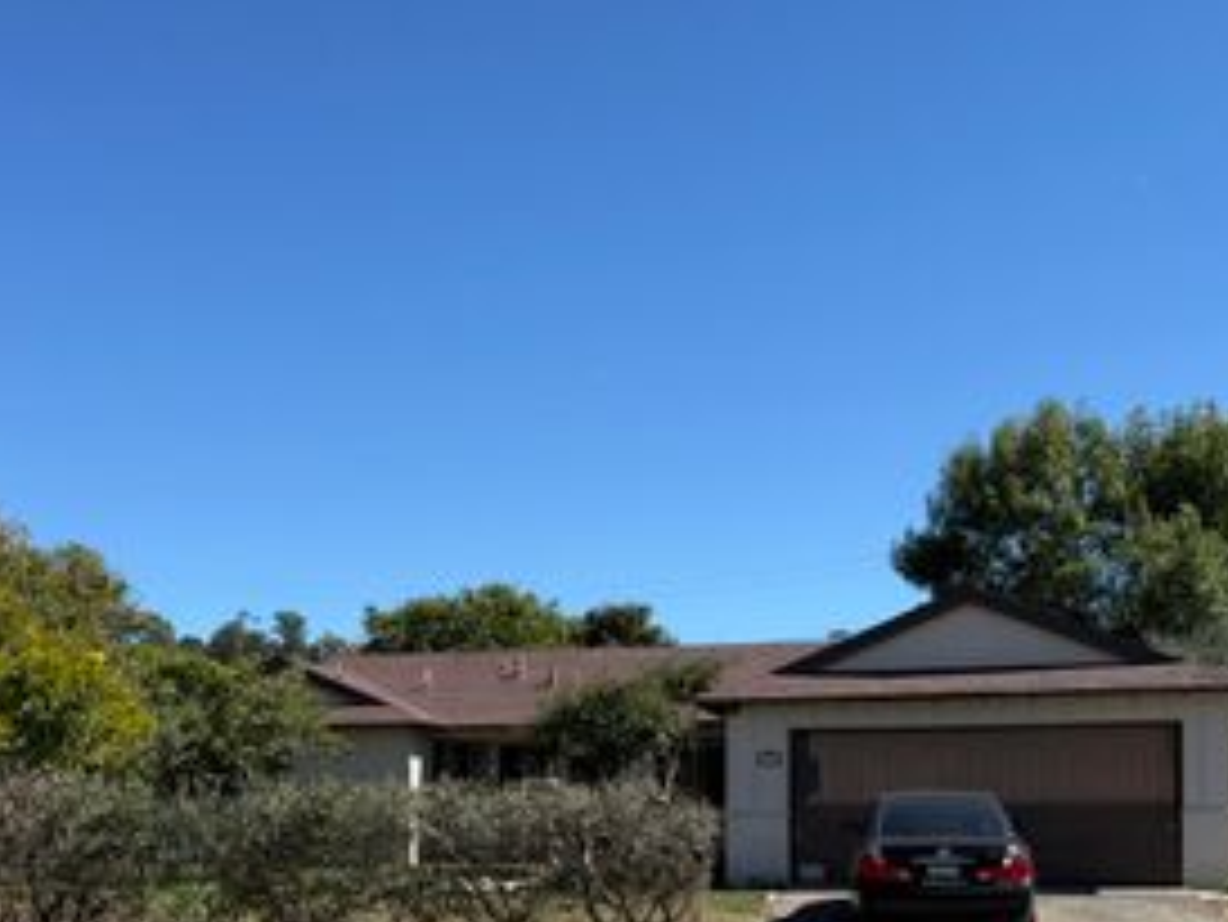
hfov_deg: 42.8
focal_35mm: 44
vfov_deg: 31.8
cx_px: 508
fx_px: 1562
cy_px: 767
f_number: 1.78
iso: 80
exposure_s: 1/4405
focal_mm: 6.76
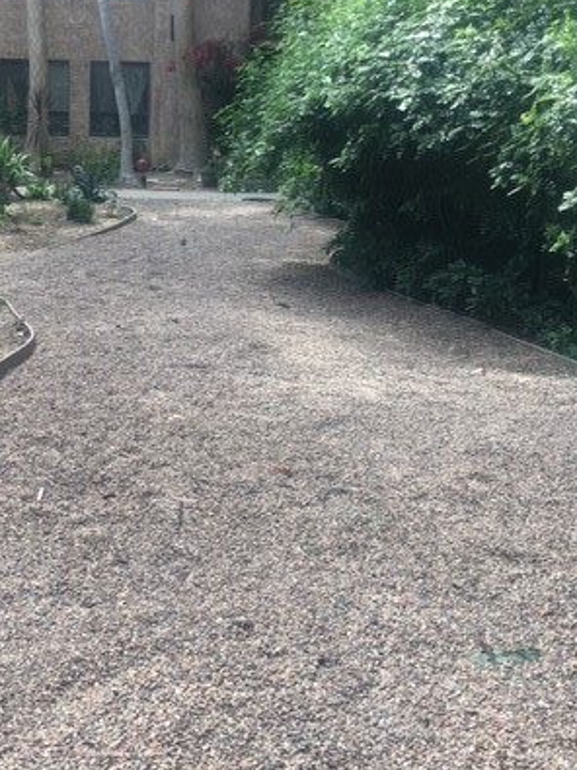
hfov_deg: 30.7
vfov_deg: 40.2
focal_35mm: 47
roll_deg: -1.0
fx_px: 1045
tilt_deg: -5.4
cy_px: 287
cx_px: 203
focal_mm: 4.15
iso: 32
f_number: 2.2
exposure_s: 1/120
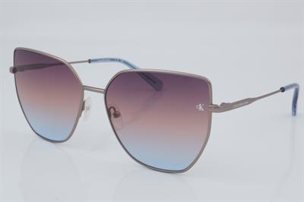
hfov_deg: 27.0
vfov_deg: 18.2
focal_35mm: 75
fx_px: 633
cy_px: 101
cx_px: 152
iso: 100
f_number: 32
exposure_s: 1/4
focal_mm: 50
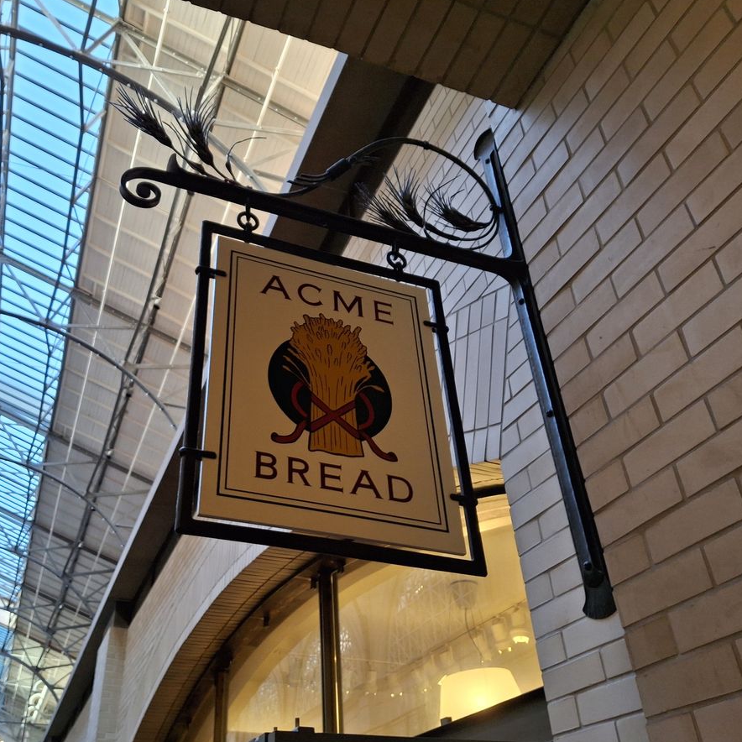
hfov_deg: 53.5
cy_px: 372
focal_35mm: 30
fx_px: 728
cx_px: 283
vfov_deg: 54.0
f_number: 1.8
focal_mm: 4.69
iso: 80
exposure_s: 1/120
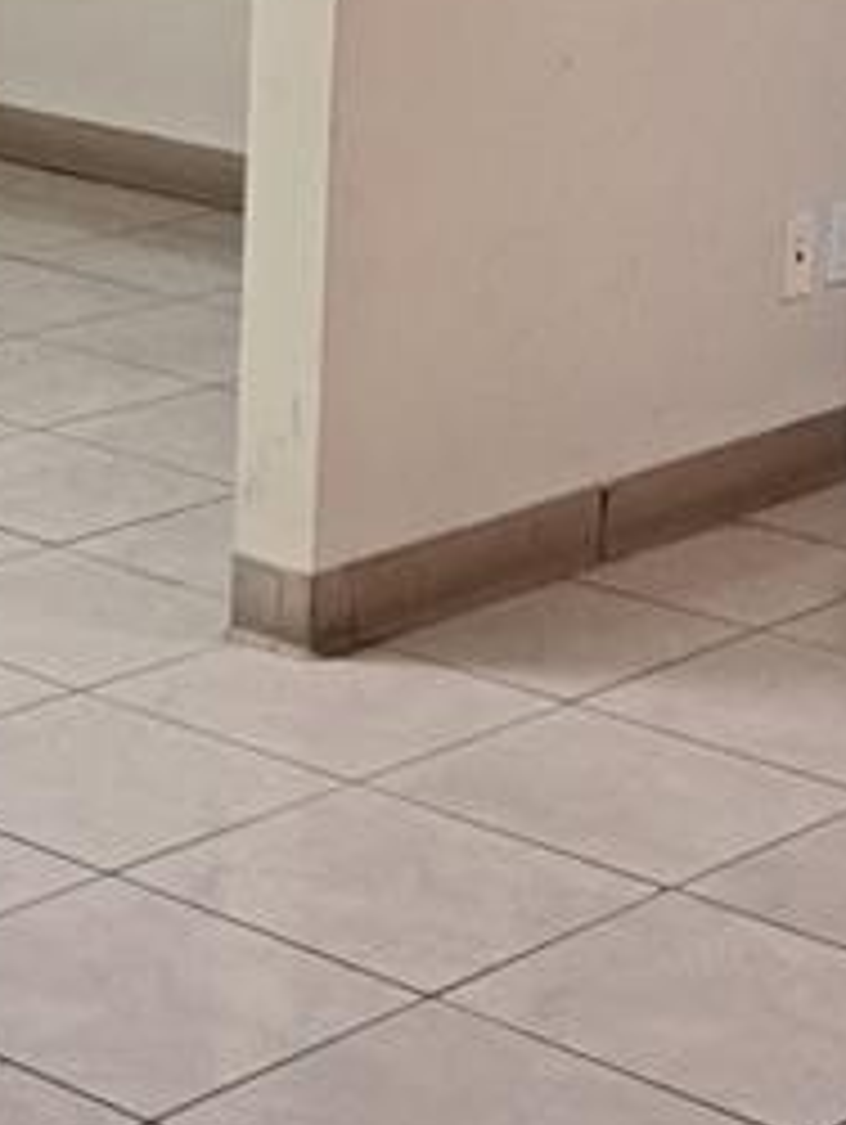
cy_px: -104
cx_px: -202
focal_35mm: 115
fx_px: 3741
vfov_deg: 16.6
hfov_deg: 12.6
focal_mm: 5.23
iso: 400
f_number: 1.8
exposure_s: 1/60
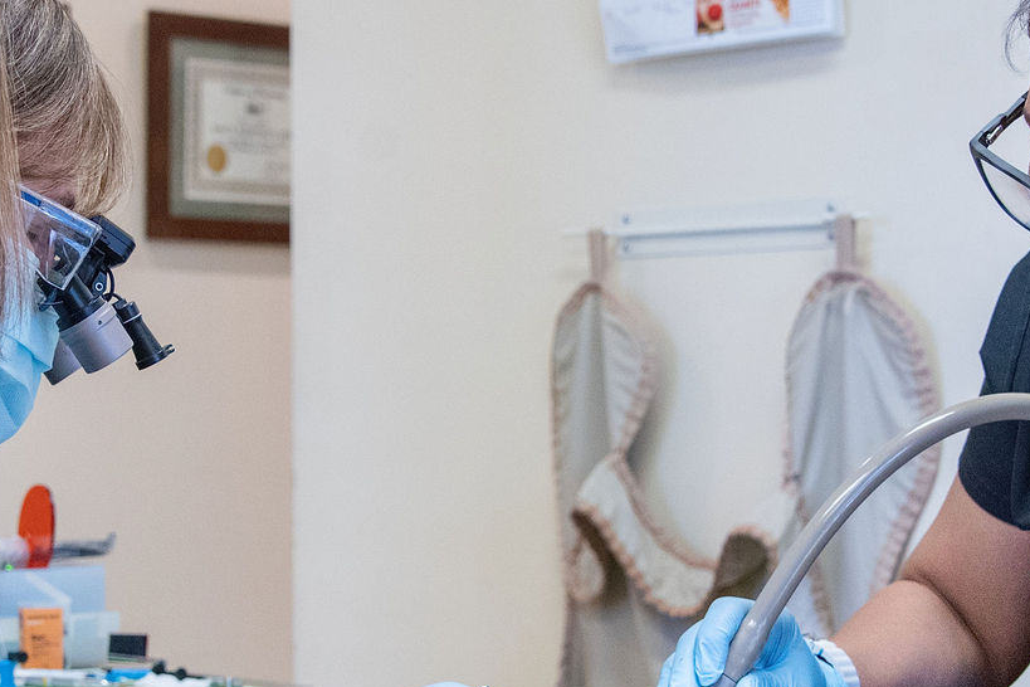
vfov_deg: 13.6
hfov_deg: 20.4
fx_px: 2861
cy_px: 547
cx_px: 454
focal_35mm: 100
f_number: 5.6
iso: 3200
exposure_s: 1/160
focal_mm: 40
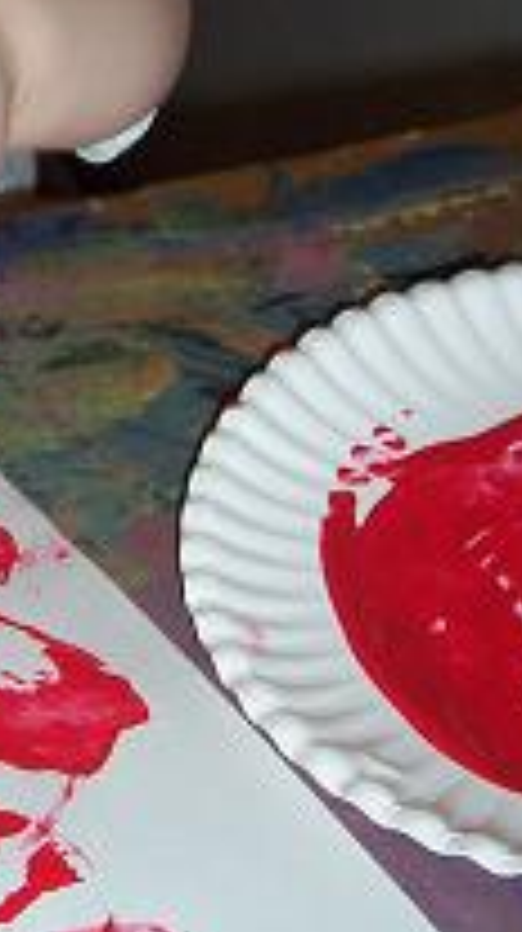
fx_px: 2443
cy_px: 311
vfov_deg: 21.5
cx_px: -146
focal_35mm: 99
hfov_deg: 11.9
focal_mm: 5.6
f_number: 2.8
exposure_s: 1/60
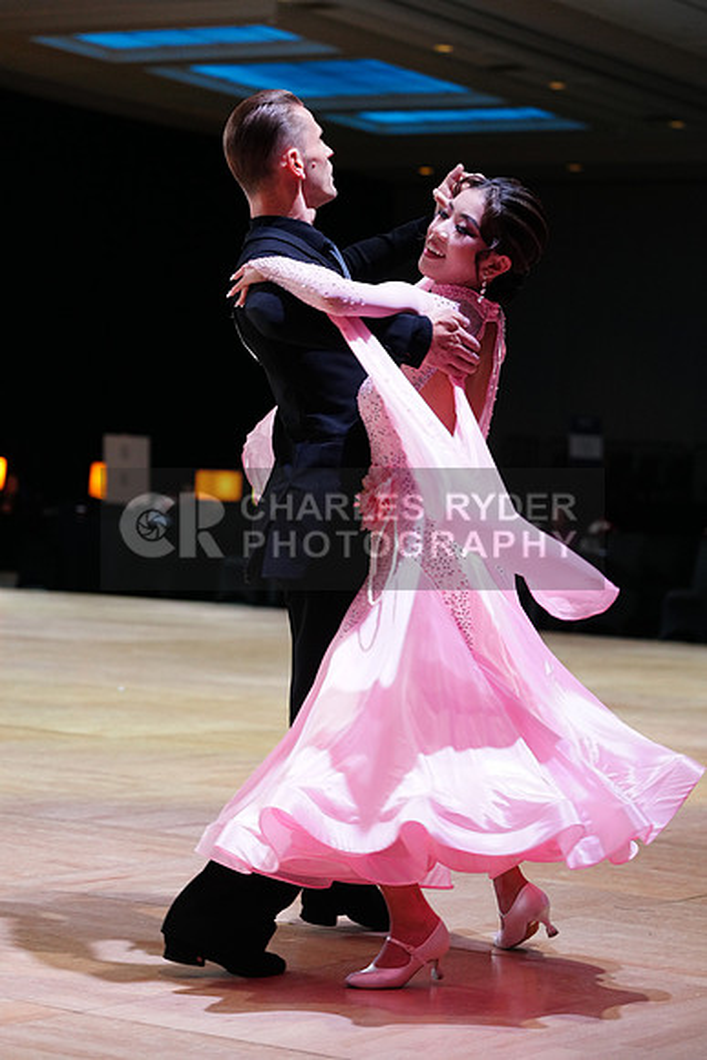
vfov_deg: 22.4
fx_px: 2679
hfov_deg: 15.0
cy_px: 530
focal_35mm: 91
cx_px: 354
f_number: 4
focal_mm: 91
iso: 2500
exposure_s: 1/320
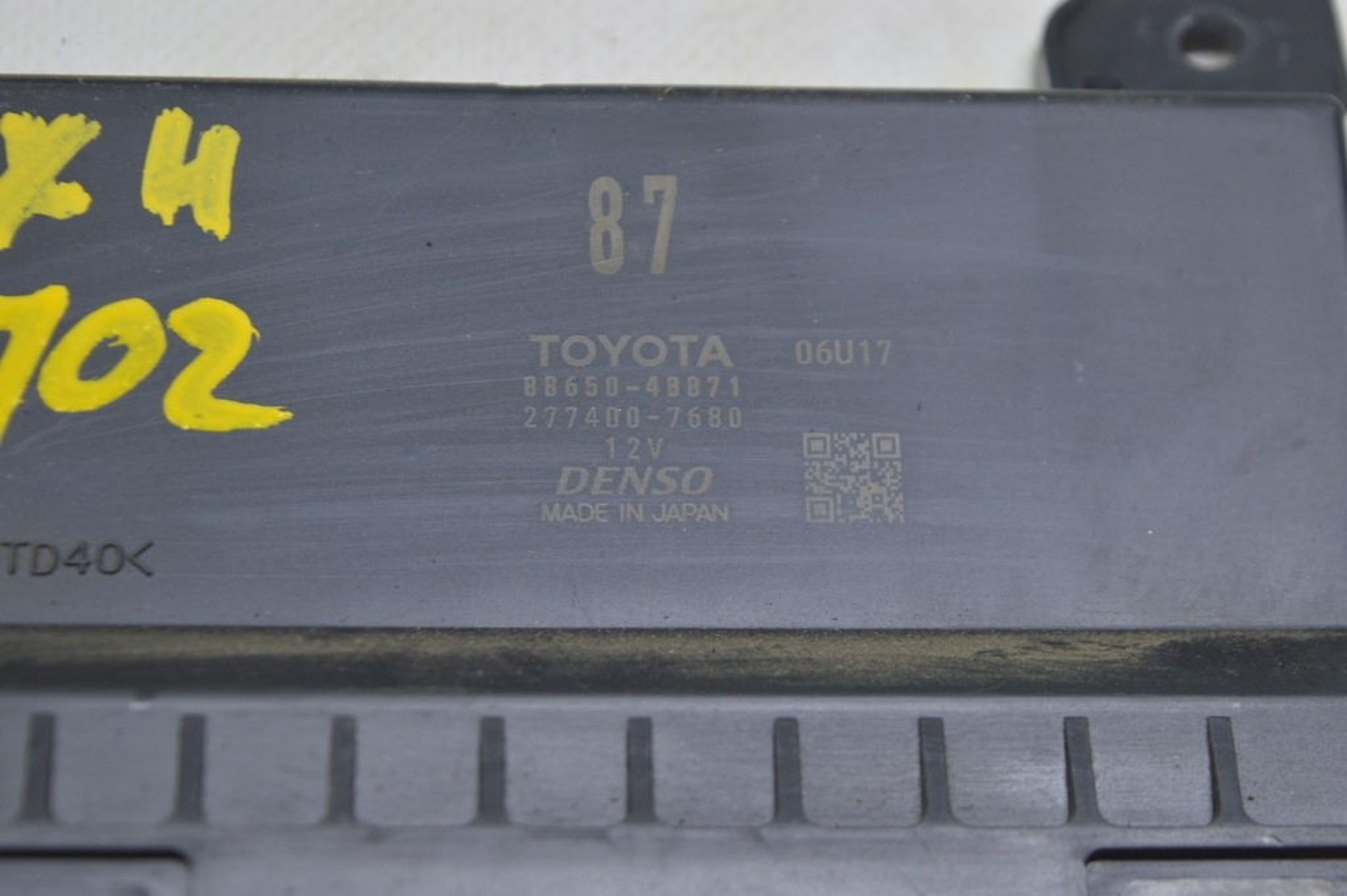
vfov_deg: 16.5
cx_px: 674
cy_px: 448
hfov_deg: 24.6
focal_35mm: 82
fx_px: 3084
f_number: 5.6
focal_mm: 55
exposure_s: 1/20
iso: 400
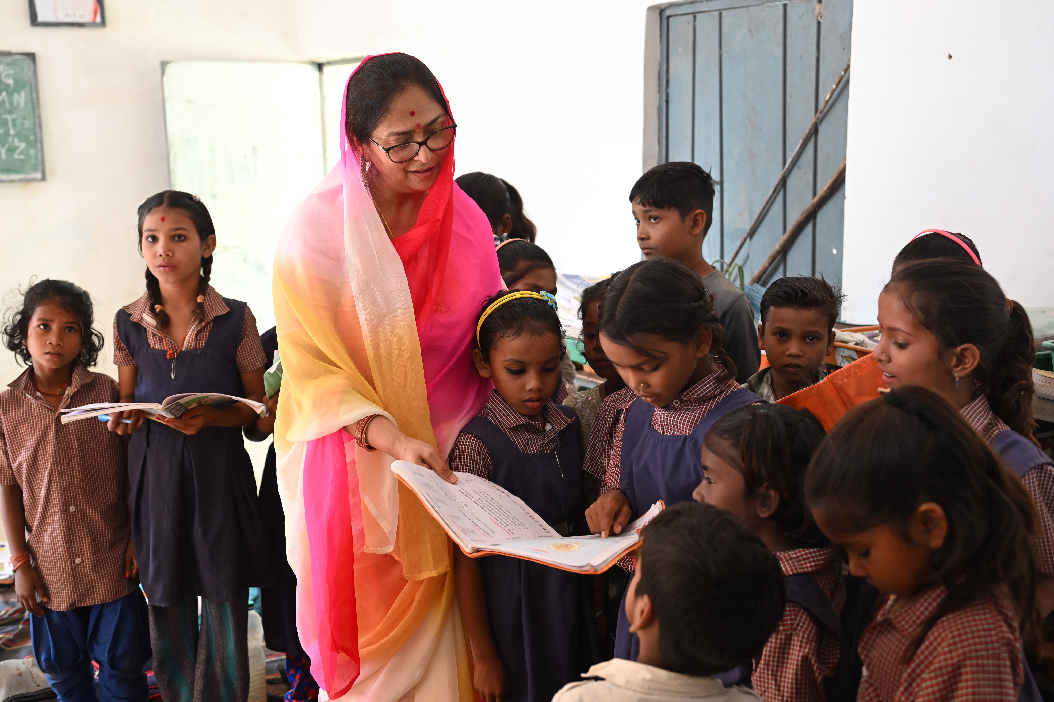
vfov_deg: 31.2
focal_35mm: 43
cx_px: 527
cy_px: 351
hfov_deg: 45.4
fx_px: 1259
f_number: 4
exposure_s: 1/60
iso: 1600
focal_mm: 43
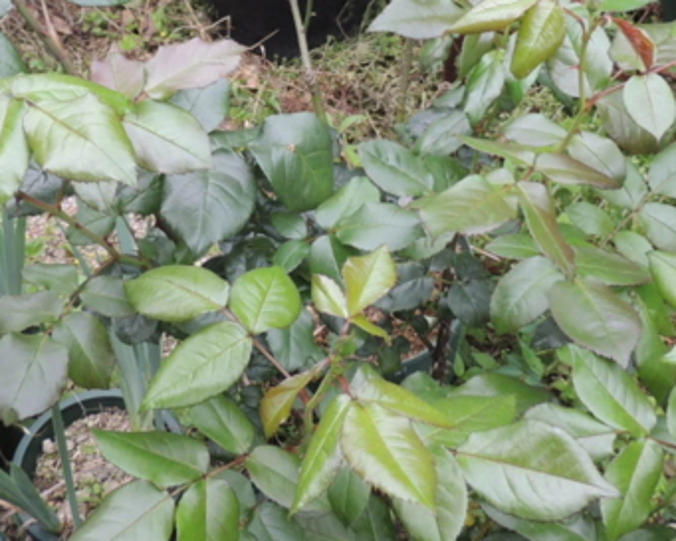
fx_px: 1101
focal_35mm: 55
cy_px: 87
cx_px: 278
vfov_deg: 26.9
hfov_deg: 34.1
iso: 100
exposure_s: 1/80
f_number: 3
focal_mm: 4.3
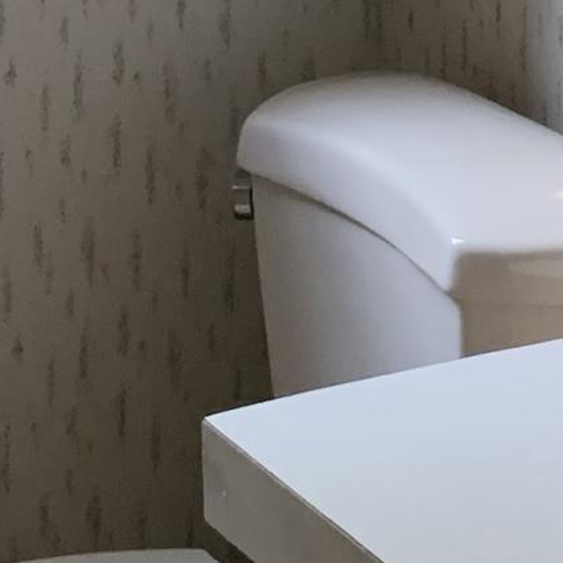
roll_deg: +0.4
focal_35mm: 162
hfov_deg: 10.7
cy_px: -247
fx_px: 2981
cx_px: 517
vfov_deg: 10.5
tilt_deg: -8.5
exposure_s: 1/60
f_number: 1.8
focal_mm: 4.25
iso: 250
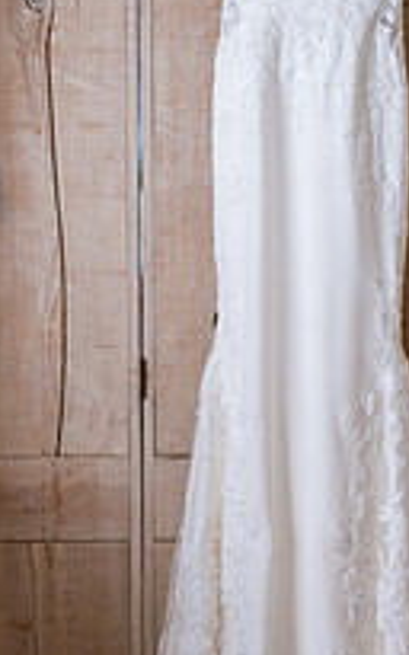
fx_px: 1999
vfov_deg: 18.6
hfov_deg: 11.6
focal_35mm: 112
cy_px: 419
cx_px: 342
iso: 800
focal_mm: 50
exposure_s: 1/200
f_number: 2.2
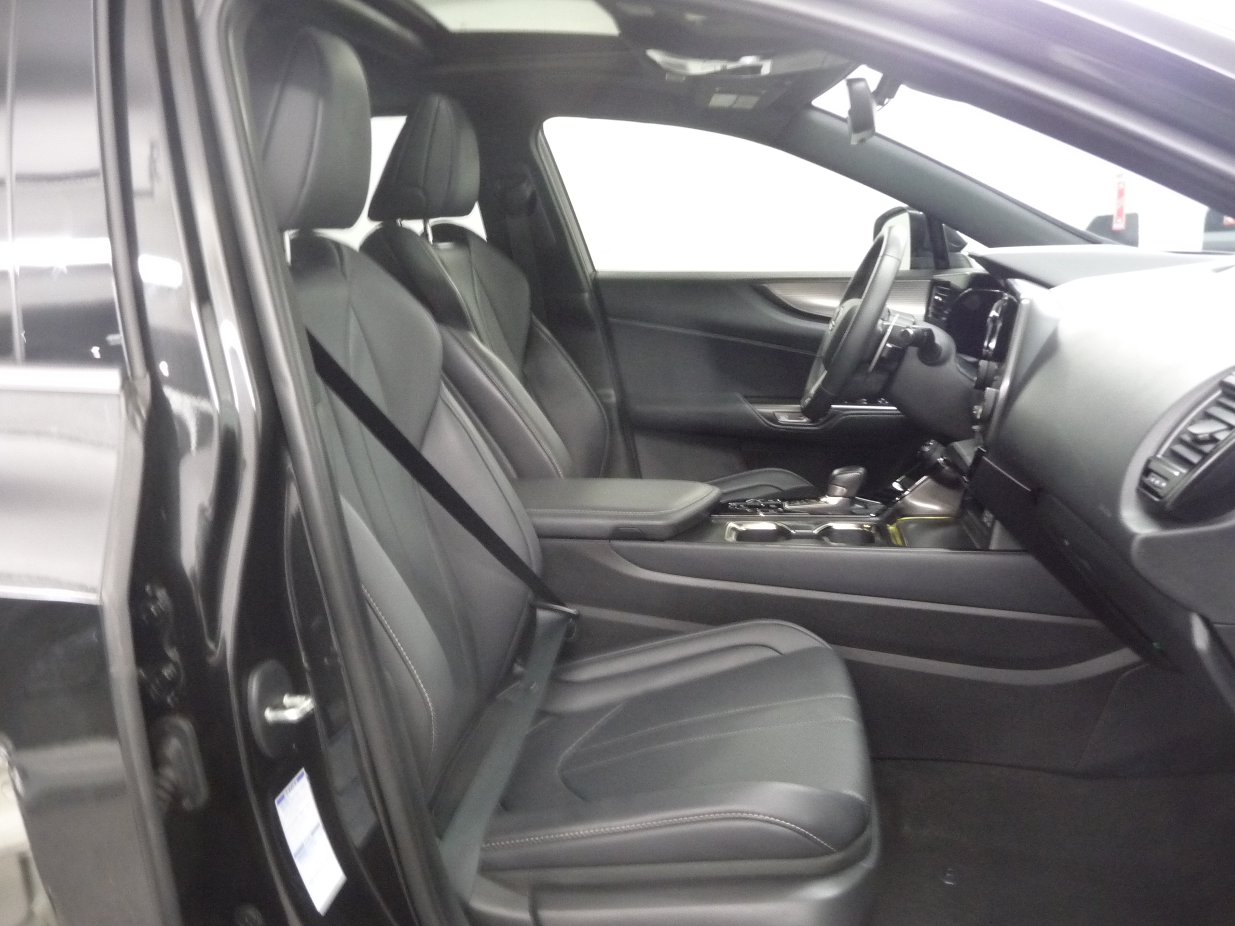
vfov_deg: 49.7
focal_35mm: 28
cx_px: 618
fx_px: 999
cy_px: 463
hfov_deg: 63.4
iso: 400
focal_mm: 4.7
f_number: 3.3
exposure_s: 1/8
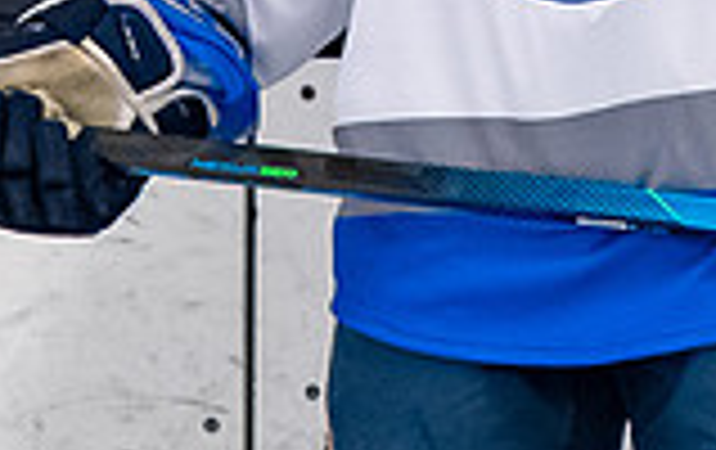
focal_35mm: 1877
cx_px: 503
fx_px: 36691
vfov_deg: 0.7
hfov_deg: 1.1
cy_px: -725
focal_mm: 200
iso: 2000
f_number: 3.2
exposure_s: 1/800
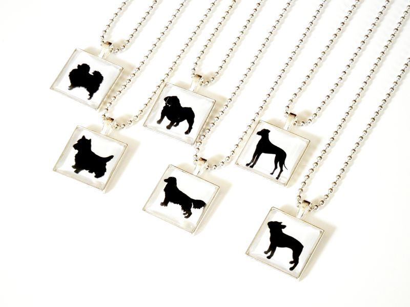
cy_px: 154
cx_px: 205
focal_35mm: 102
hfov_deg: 19.3
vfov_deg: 14.5
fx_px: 1208
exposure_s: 1/26
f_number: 4.5
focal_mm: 18.3
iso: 400
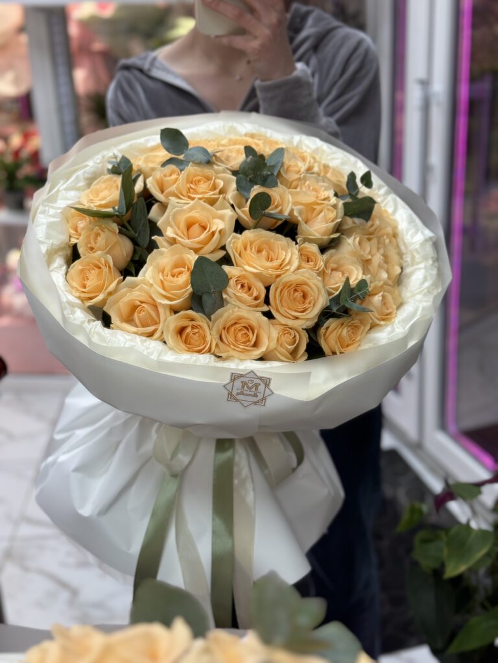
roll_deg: +3.4
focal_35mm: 48
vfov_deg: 39.7
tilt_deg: -24.1
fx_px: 921
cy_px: 332
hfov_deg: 30.3
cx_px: 249
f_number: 1.78
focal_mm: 6.76
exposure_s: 1/100
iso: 64
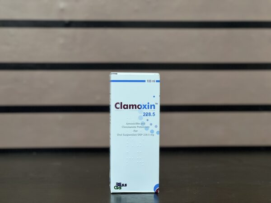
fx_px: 603
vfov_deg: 19.1
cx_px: 136
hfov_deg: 25.3
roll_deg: +0.7
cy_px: 102
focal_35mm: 77
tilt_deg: -2.0
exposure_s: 1/33
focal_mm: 9
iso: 250
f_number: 2.8
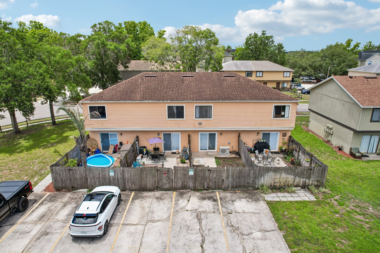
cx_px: 190
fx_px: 232
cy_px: 126
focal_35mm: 22
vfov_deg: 57.2
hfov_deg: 78.6
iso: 100
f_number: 2.8
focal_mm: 8.4
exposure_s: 1/1250
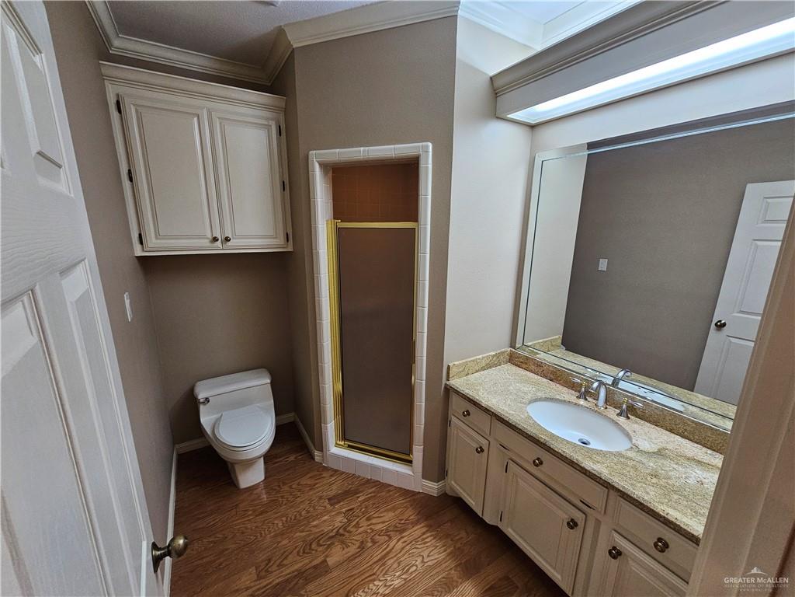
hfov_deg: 106.2
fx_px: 299
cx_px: 398
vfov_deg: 89.9
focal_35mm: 13
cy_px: 298
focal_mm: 2.2
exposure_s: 1/60
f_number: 2.2
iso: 320
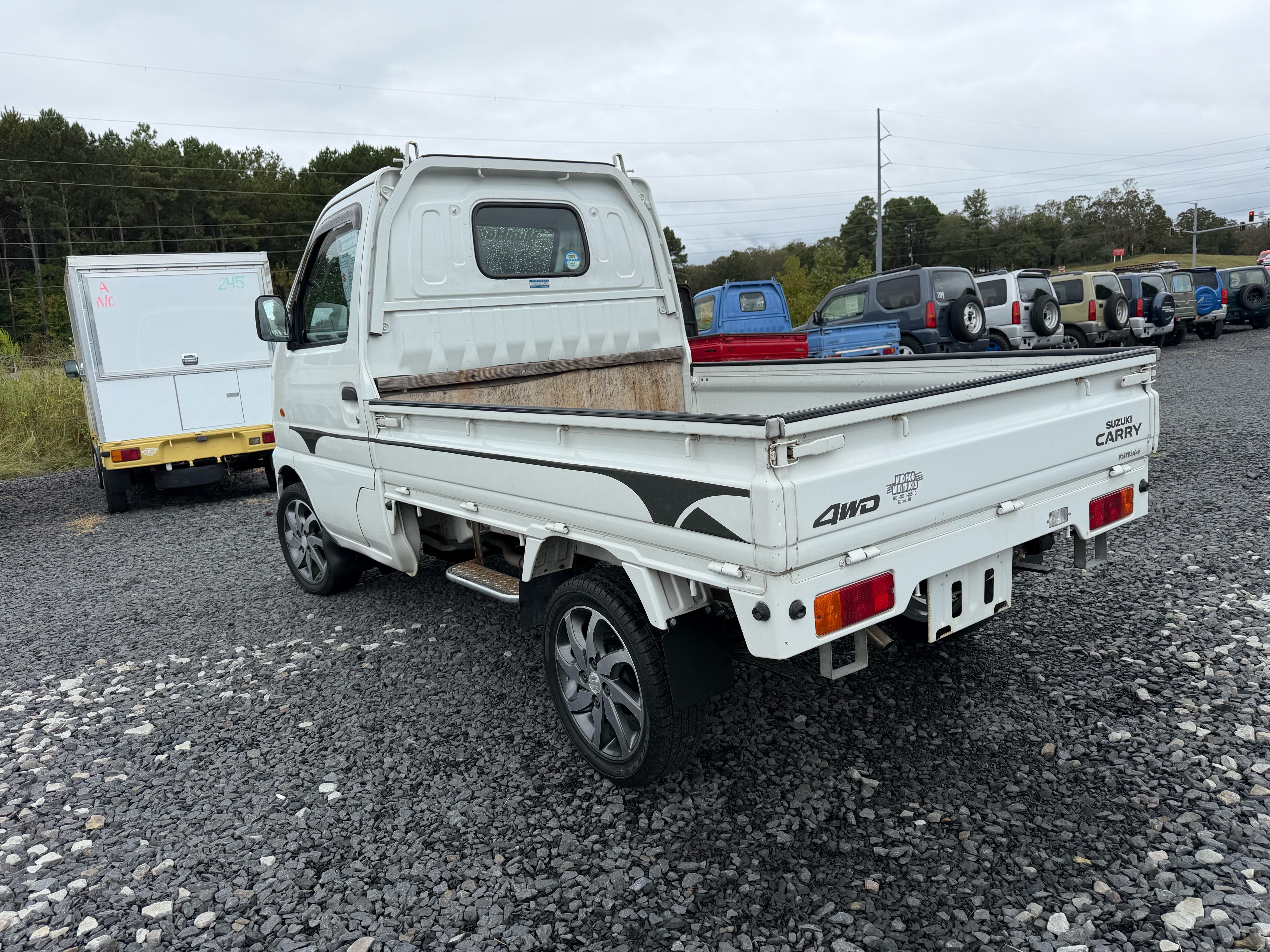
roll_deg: +3.5
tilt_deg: -8.2
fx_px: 881
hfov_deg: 71.6
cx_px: 635
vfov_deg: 56.8
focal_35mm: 24
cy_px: 476
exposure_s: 1/1437
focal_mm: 6.76
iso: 80
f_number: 1.78
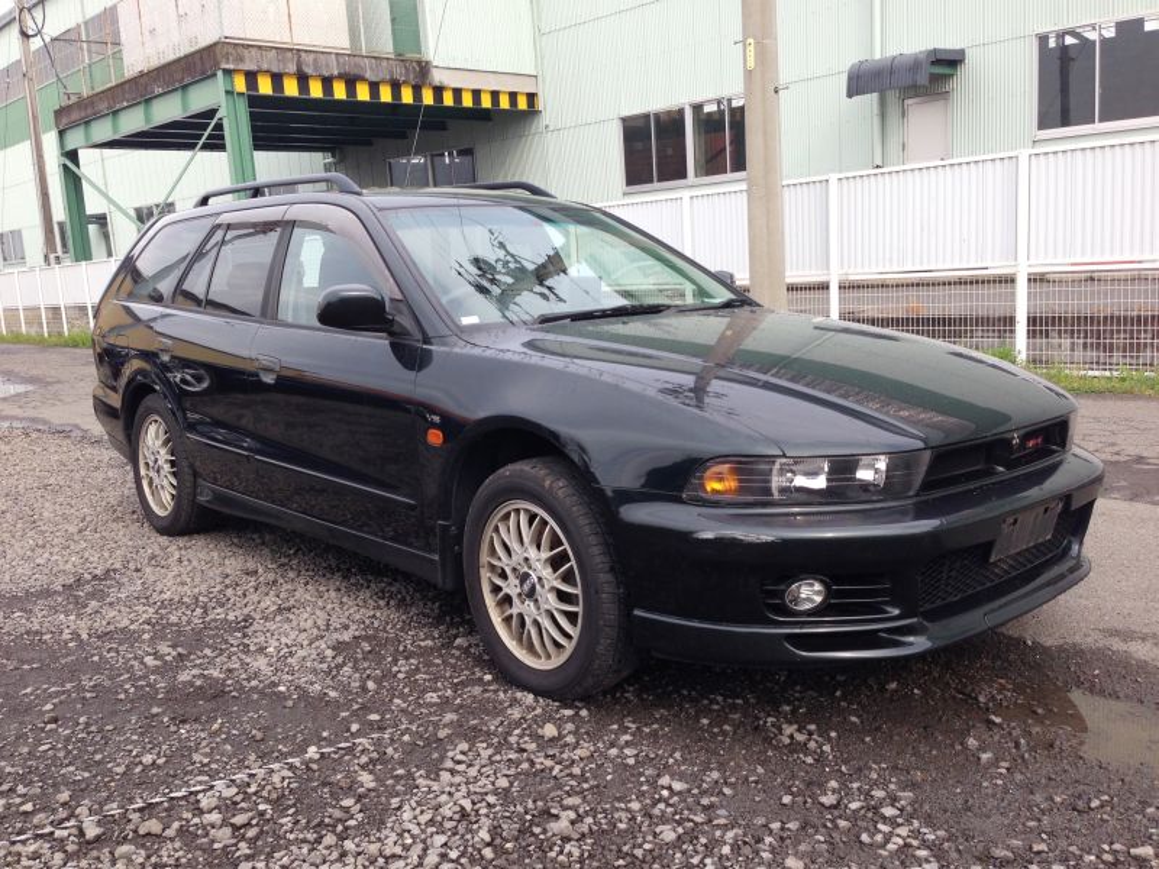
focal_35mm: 33
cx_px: 580
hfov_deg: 55.4
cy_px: 434
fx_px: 1105
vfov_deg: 42.9
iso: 50
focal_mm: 4.12
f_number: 2.4
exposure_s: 1/366
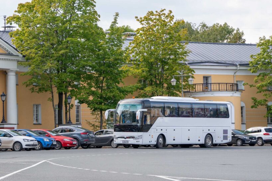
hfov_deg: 15.5
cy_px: 94
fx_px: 997
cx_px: 106
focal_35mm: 132
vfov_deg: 10.4
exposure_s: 1/200
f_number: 5
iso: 100
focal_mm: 70
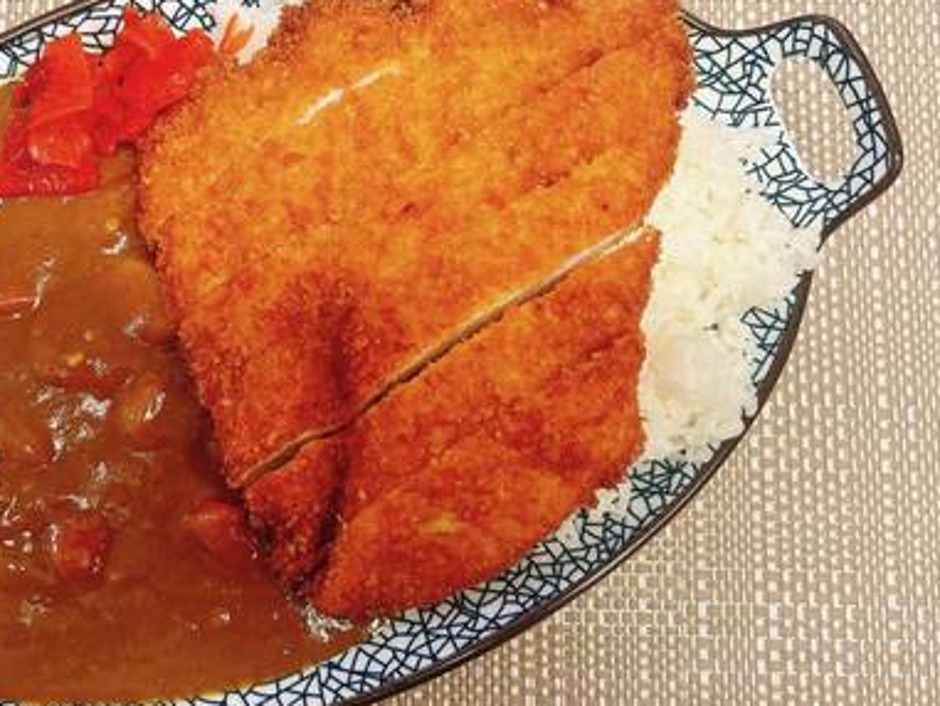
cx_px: 296
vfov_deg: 36.0
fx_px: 1087
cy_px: 353
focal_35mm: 40
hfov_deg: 45.9
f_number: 1.6
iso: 100
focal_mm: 5.1
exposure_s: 1/50
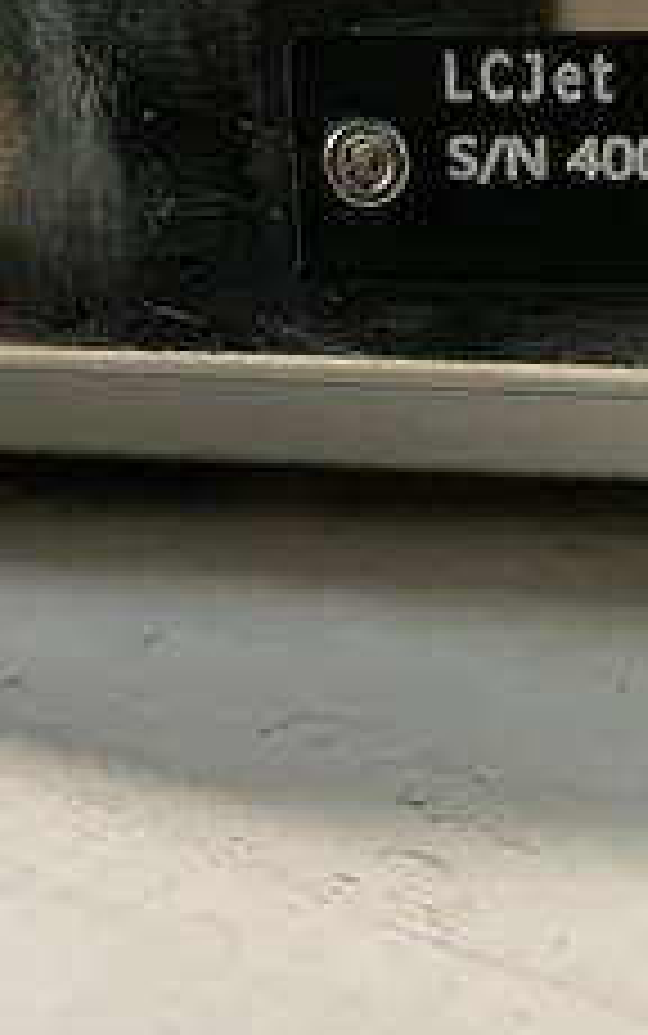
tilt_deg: -19.1
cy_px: 621
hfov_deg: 25.6
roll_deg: -4.1
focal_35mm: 48
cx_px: 639
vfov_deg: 41.6
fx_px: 1355
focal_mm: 4.2
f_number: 1.6
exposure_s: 1/60
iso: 500
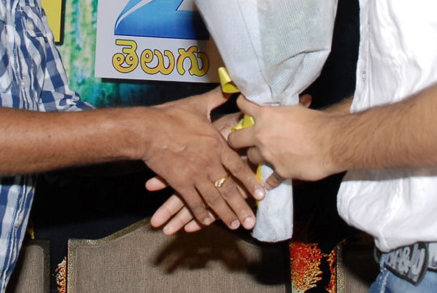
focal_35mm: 105
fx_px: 1277
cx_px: 191
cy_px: -91
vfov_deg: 12.7
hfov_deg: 19.4
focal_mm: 26
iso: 400
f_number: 5.6
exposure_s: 1/125
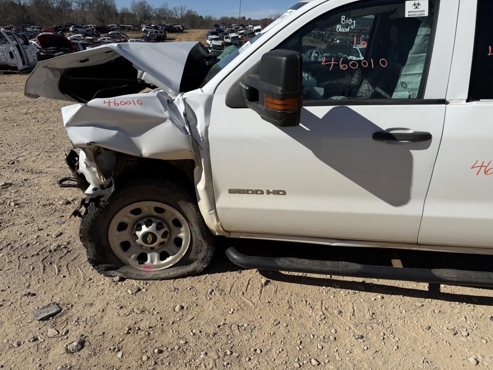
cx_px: 246
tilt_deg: -22.2
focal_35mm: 24
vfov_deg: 56.8
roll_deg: -4.3
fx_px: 342
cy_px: 185
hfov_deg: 71.6
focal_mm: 6.76
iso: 80
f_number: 1.78
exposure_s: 1/8130
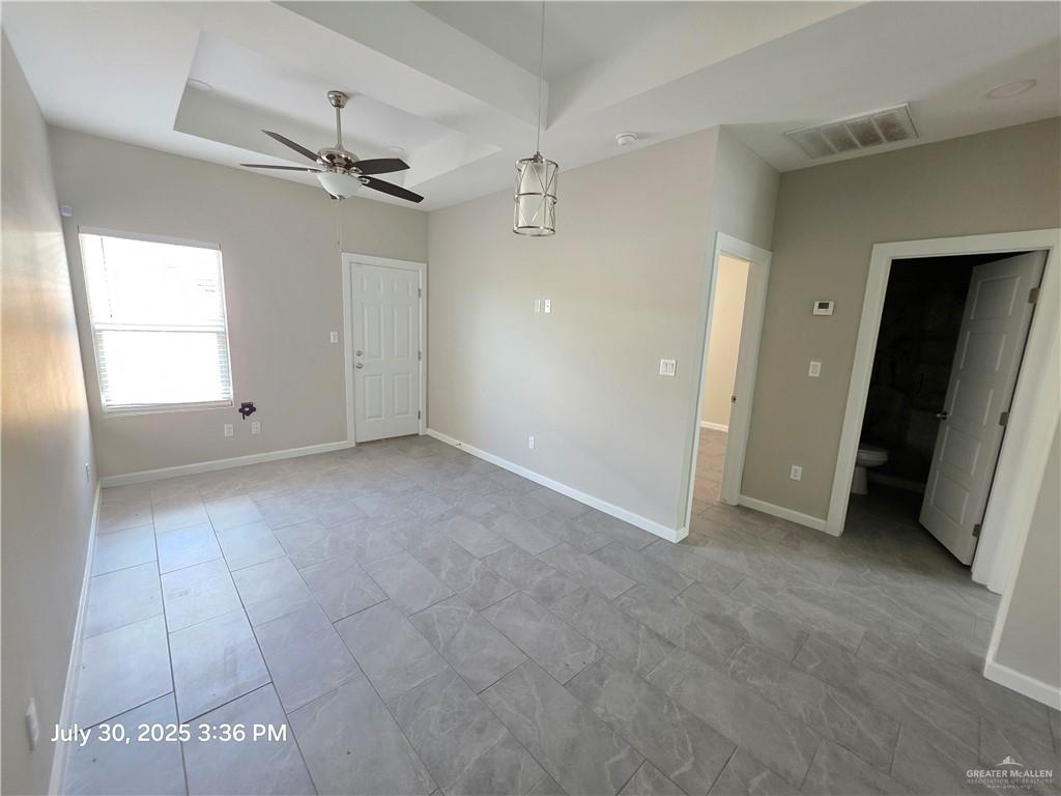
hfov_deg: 106.2
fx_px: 398
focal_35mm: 13
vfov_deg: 89.9
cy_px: 398
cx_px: 530
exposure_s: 1/60
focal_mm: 2.2
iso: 400
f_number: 1.9
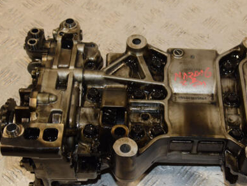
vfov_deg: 21.9
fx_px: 479
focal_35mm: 67
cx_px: 164
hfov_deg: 28.8
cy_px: 111
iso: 800
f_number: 5.6
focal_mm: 30
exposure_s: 1/200
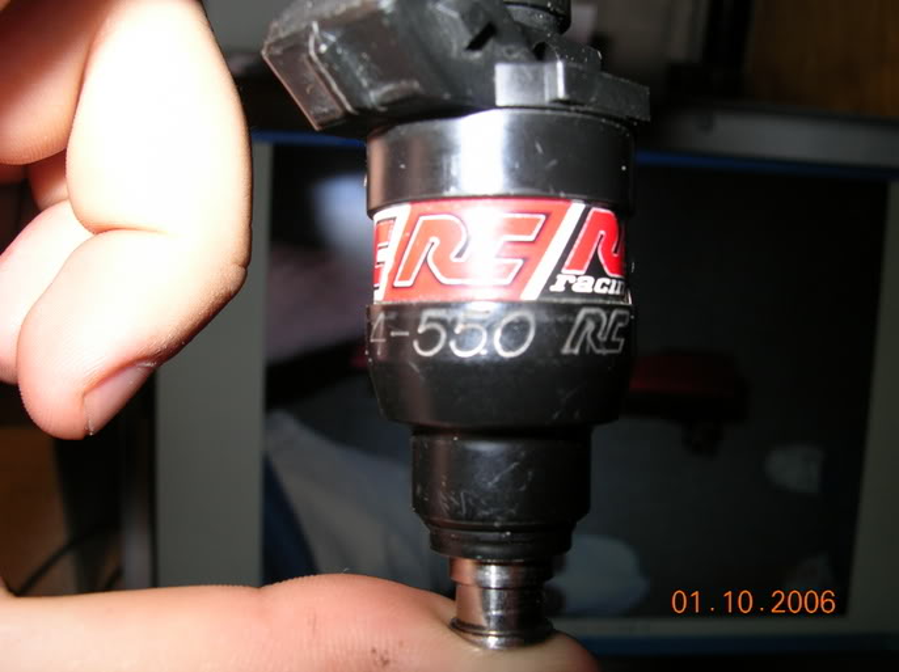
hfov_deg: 51.4
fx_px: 934
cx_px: 450
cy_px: 336
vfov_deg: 39.6
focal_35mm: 36
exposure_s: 1/60.1
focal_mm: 6
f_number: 3.7
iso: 50
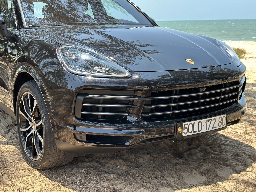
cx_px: 128
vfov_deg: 30.3
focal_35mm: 48
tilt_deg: -12.6
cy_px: 96
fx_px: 355
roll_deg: +0.2
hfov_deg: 39.7
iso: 80
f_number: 1.78
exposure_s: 1/1107
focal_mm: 6.86
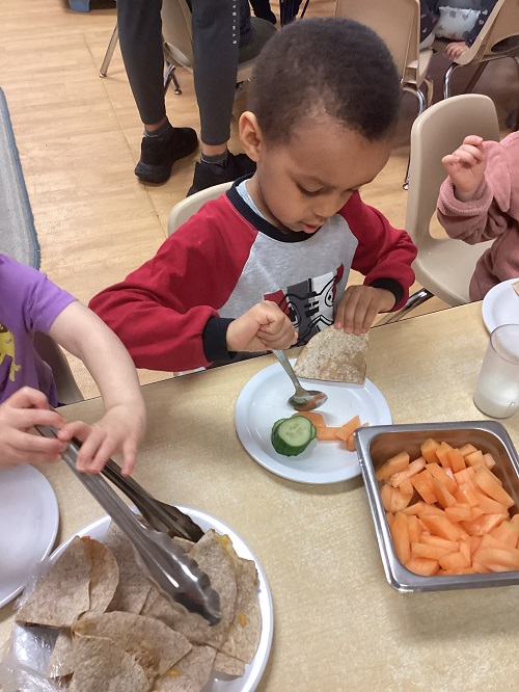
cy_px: 346
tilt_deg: -46.5
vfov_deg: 58.3
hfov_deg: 45.5
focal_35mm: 31
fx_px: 619
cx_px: 260
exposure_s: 1/60
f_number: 2.4
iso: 250
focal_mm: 3.3
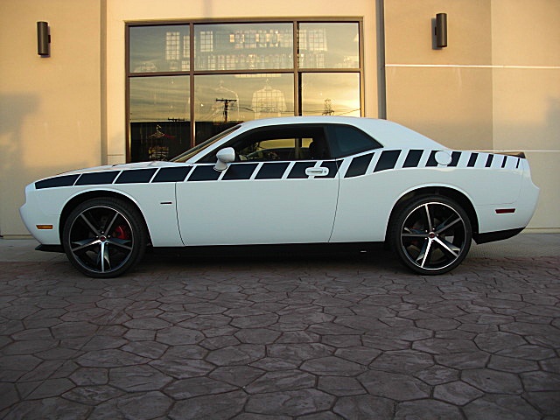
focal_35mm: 36
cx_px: 280
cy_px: 210
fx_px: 582
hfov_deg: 51.4
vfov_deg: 39.7
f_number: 2.8
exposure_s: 1/160
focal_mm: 6.3
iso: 50
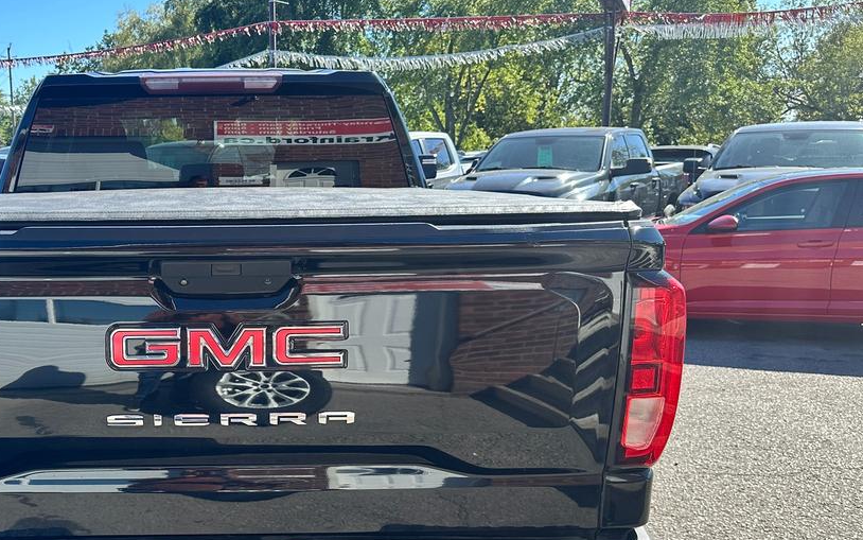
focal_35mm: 40
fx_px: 941
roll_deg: +1.2
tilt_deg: -13.4
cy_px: 400
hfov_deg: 47.3
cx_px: 205
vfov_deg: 31.5
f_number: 1.78
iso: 80
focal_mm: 6.86
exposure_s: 1/1374
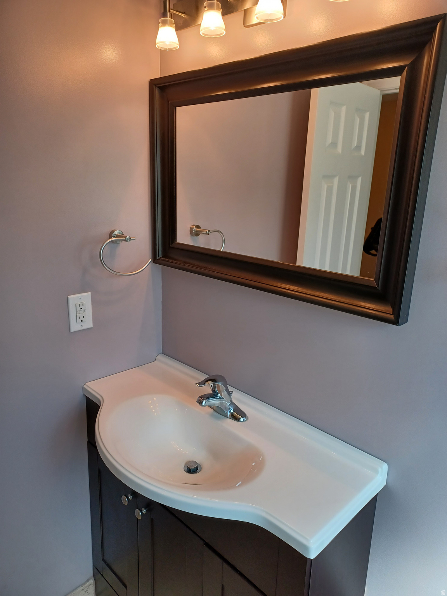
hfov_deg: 54.9
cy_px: 298
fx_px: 430
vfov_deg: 69.4
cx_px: 224
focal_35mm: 25
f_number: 1.8
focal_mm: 4.6
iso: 50
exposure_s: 1/50
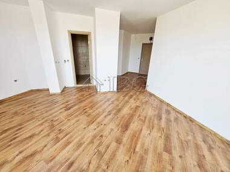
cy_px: 86
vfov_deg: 89.9
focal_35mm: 13
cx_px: 115
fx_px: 86
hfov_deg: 106.2
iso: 50
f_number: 2.2
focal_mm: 1.7
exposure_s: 1/100
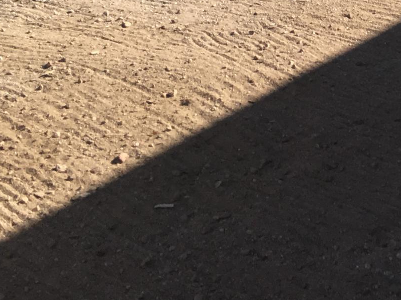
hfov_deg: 16.2
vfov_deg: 12.6
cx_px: 652
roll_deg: +2.4
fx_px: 1251
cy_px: -231
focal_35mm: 108
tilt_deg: -8.7
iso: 25
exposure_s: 1/1350
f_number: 2.2
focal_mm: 4.15
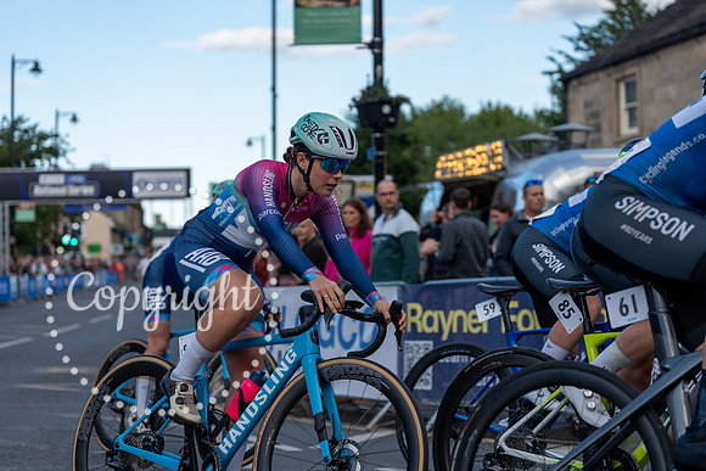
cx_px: 353
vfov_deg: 19.5
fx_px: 1373
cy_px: 236
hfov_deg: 28.8
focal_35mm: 70
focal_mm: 70
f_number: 3.2
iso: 160
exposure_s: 1/1000
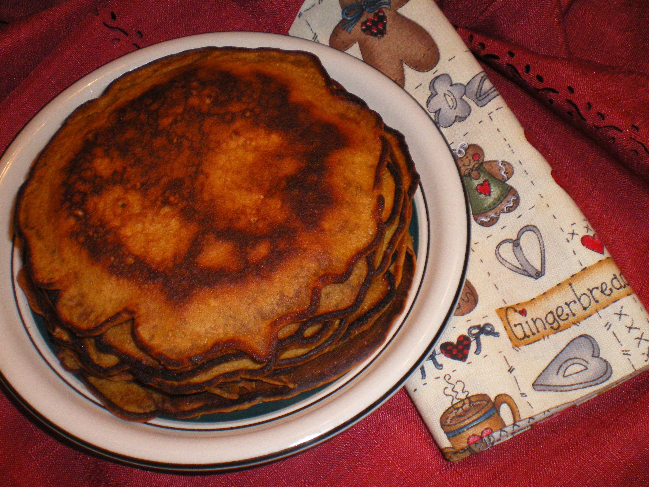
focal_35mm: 44
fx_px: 825
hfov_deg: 42.9
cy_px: 244
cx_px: 324
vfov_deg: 32.9
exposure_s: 1/50
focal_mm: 7.4
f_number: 4.9
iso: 320
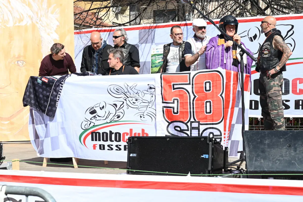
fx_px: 589
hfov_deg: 28.9
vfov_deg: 19.4
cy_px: 101
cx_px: 152
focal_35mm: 70
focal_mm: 70
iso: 100
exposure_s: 1/125
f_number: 10
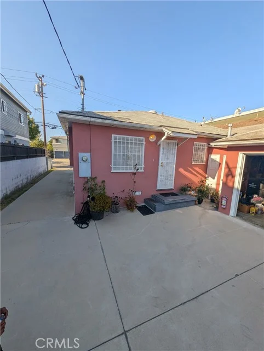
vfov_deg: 110.5
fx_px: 122
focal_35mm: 12
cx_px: 132
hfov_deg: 94.6
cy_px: 176
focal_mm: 2.02
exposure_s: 1/2786
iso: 47
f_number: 1.7
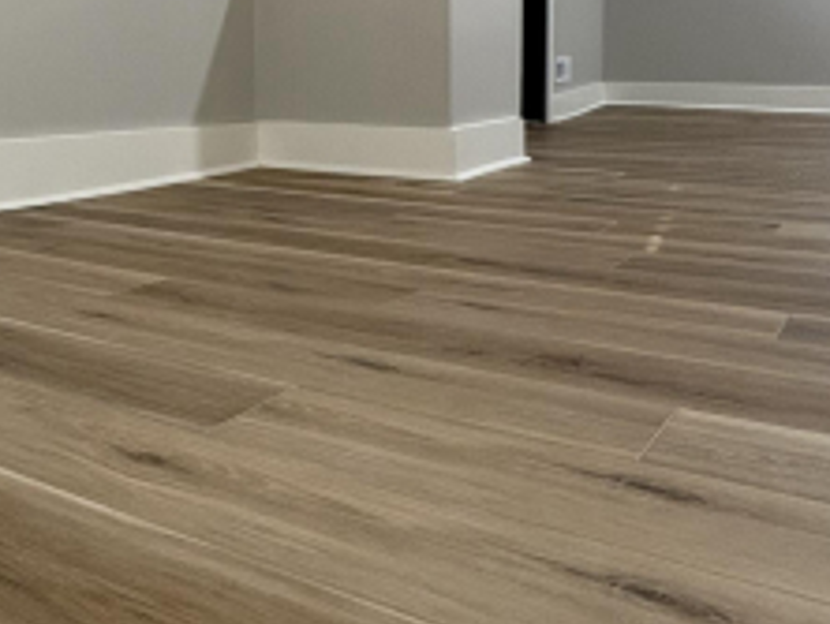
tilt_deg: -1.1
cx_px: 50
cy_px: 71
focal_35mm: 42
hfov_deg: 40.6
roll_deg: +0.5
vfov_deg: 32.8
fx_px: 1008
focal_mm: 2.22
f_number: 2.2
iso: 320
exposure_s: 1/60
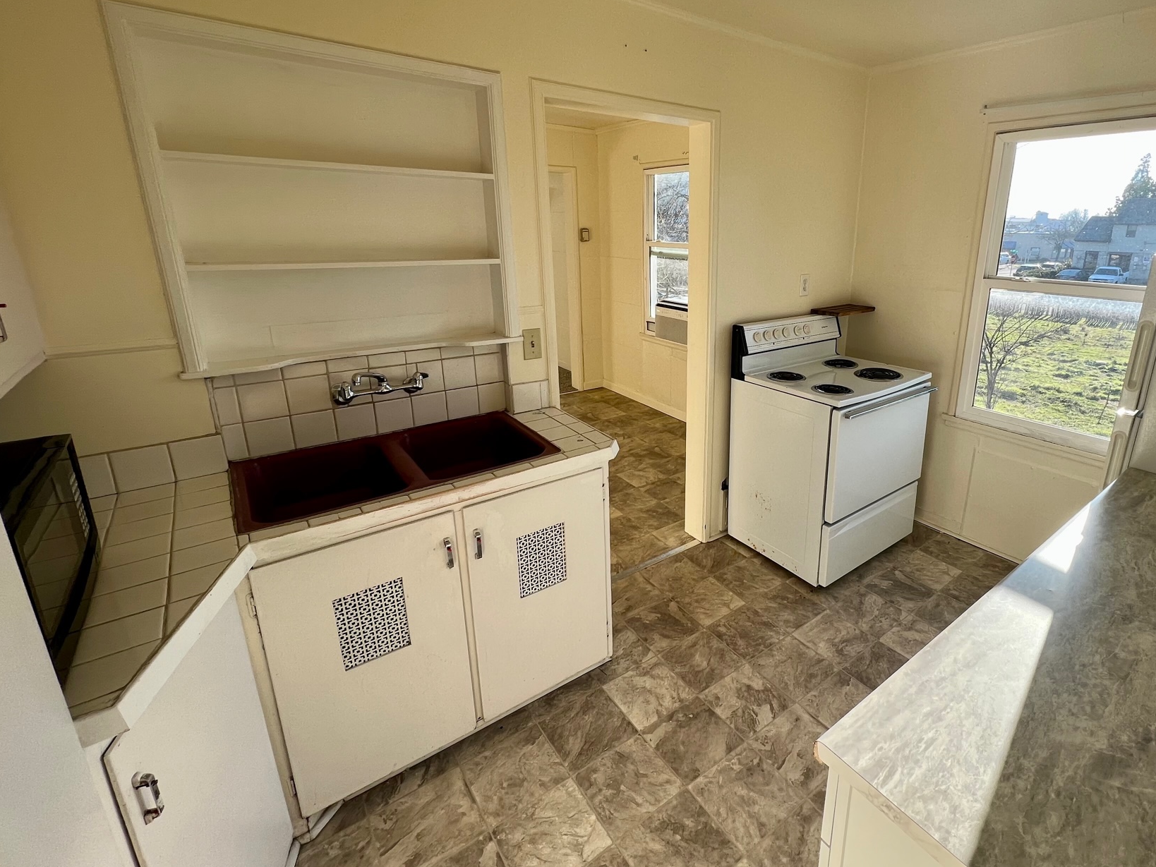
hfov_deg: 92.9
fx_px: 534
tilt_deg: -16.3
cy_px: 382
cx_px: 708
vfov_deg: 77.8
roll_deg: -0.8
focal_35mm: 16
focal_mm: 1.57
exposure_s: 1/243
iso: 32
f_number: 1.8
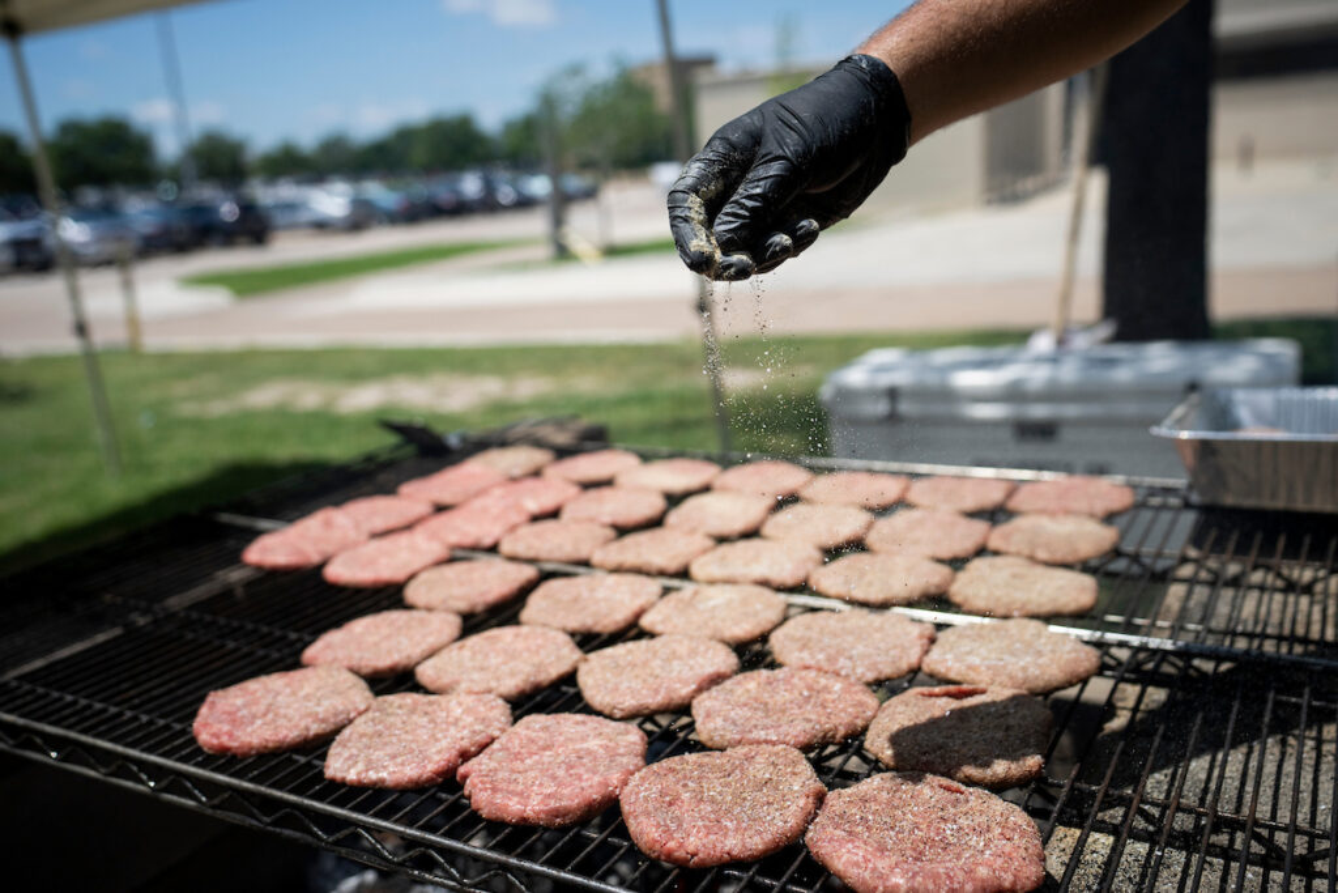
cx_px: 669
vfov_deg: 41.1
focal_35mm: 32
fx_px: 1189
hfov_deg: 58.7
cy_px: 446
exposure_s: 1/12800
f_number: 2.8
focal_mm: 32
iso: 400
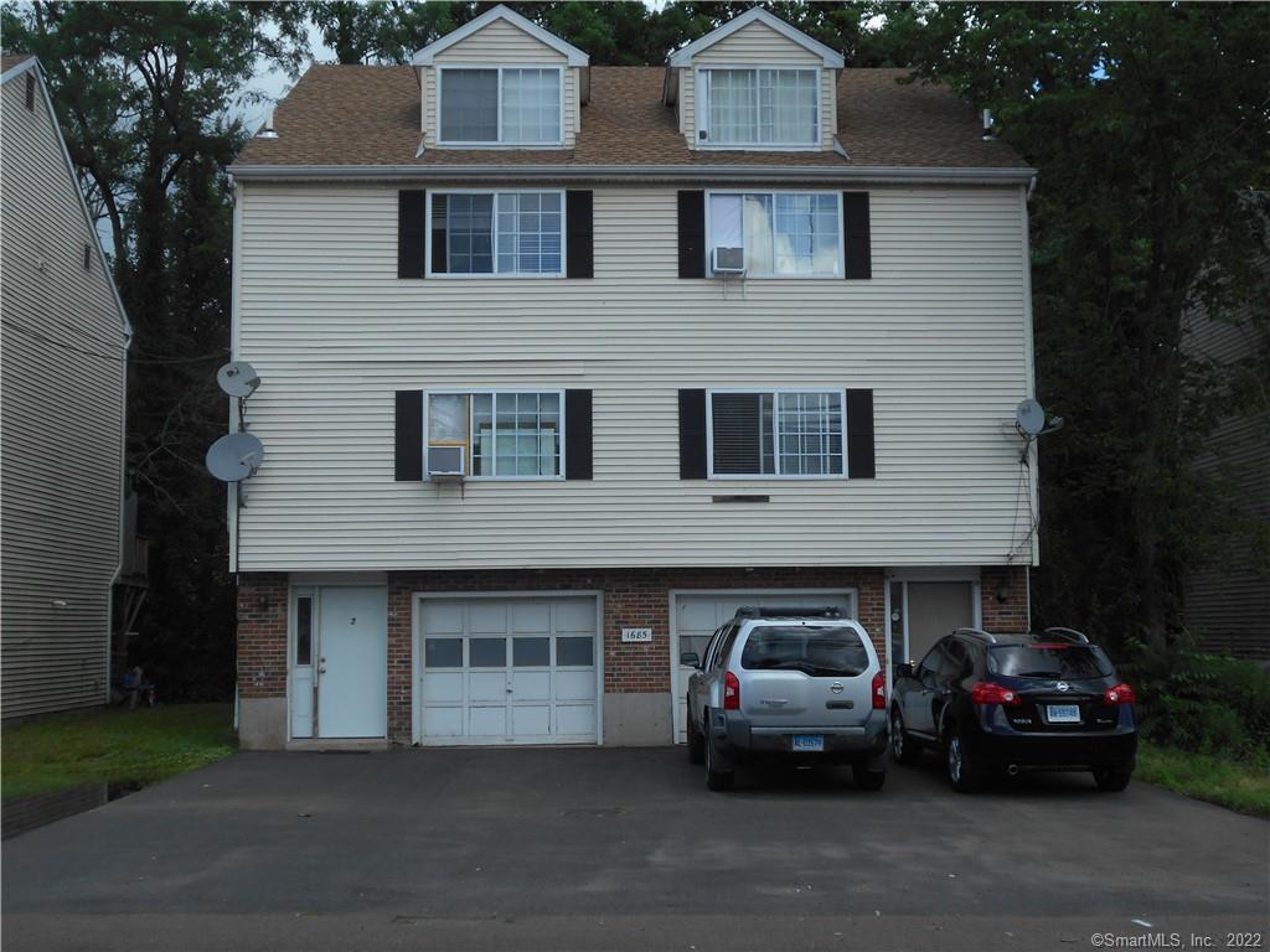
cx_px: 635
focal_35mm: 43
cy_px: 476
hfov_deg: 43.9
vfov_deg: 33.6
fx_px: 1578
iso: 80
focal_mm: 7.7
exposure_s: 1/640
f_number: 4.2
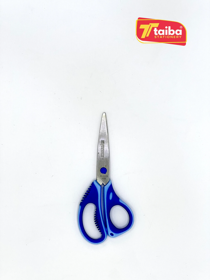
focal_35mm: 77
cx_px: 105
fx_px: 623
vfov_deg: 25.3
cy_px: 140
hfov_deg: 19.1
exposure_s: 1/100
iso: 50
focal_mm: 9
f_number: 2.8
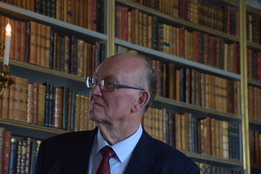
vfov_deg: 10.2
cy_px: 87
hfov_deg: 15.2
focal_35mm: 135
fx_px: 979
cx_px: 130
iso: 450
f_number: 5.3
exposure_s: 1/30
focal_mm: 90
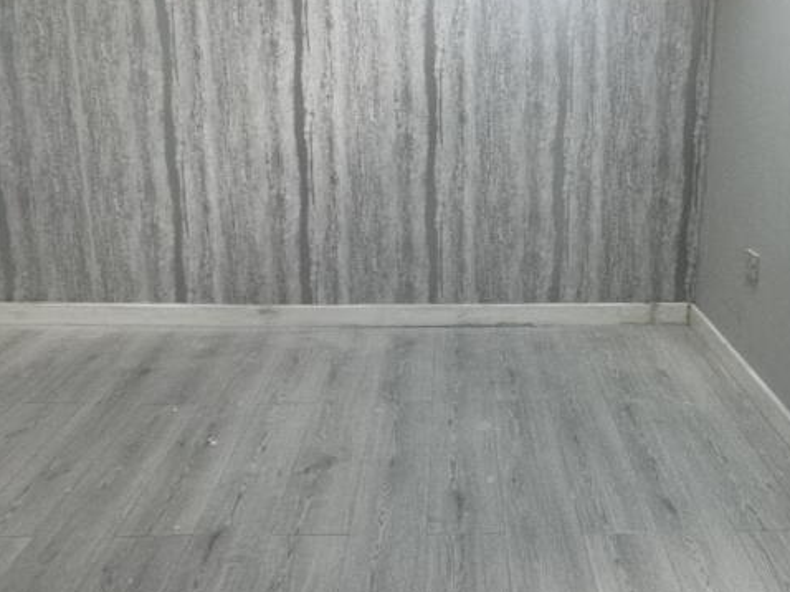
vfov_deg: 45.0
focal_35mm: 30
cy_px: 139
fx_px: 684
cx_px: 471
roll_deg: -1.0
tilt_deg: -10.3
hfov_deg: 59.5
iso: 100
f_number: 2.2
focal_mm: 2.22
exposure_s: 1/99
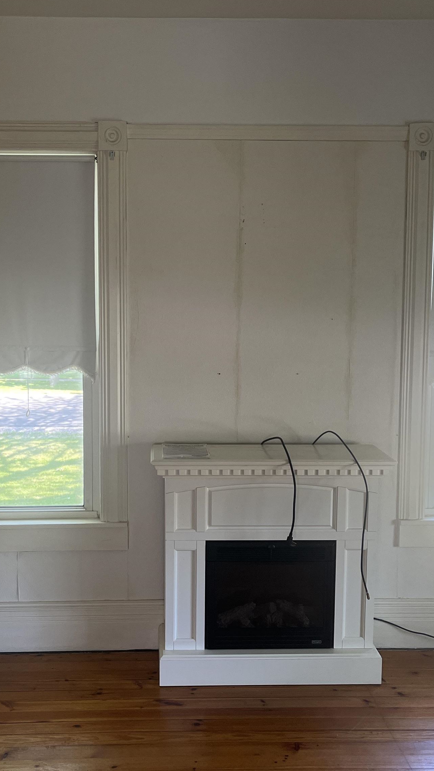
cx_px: 168
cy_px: 383
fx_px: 777
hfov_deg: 31.1
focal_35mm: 38
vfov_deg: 52.8
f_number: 1.6
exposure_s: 1/89
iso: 125
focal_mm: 5.1
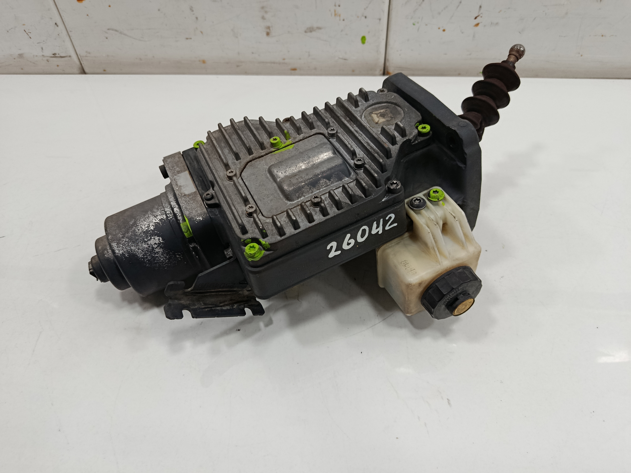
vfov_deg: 56.8
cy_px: 236
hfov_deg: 71.6
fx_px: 437
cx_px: 316
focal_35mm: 24
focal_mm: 5.24
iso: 1045
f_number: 1.7
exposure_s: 1/100
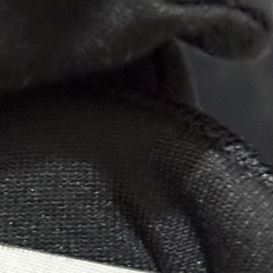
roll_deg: +1.4
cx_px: 67
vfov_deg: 7.9
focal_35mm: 220
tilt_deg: -36.6
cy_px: -75
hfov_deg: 7.9
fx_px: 1963
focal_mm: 6.76
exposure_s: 1/25
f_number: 1.78
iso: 500
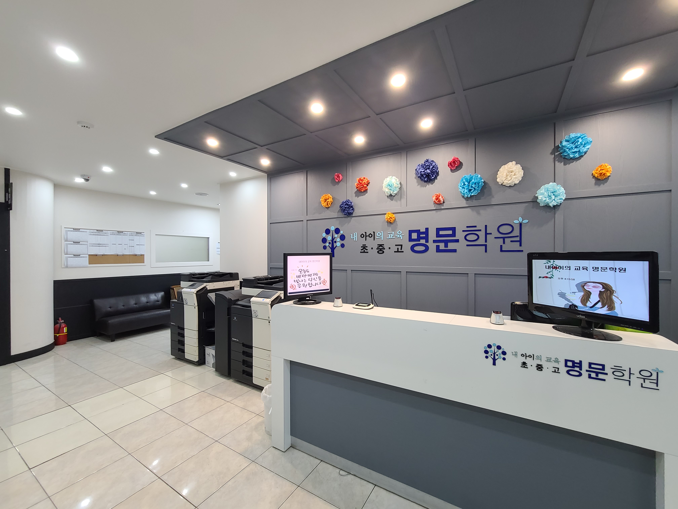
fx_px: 255
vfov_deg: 89.9
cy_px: 254
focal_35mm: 13
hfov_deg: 106.2
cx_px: 339
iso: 250
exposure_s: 1/60
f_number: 2.2
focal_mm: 2.2
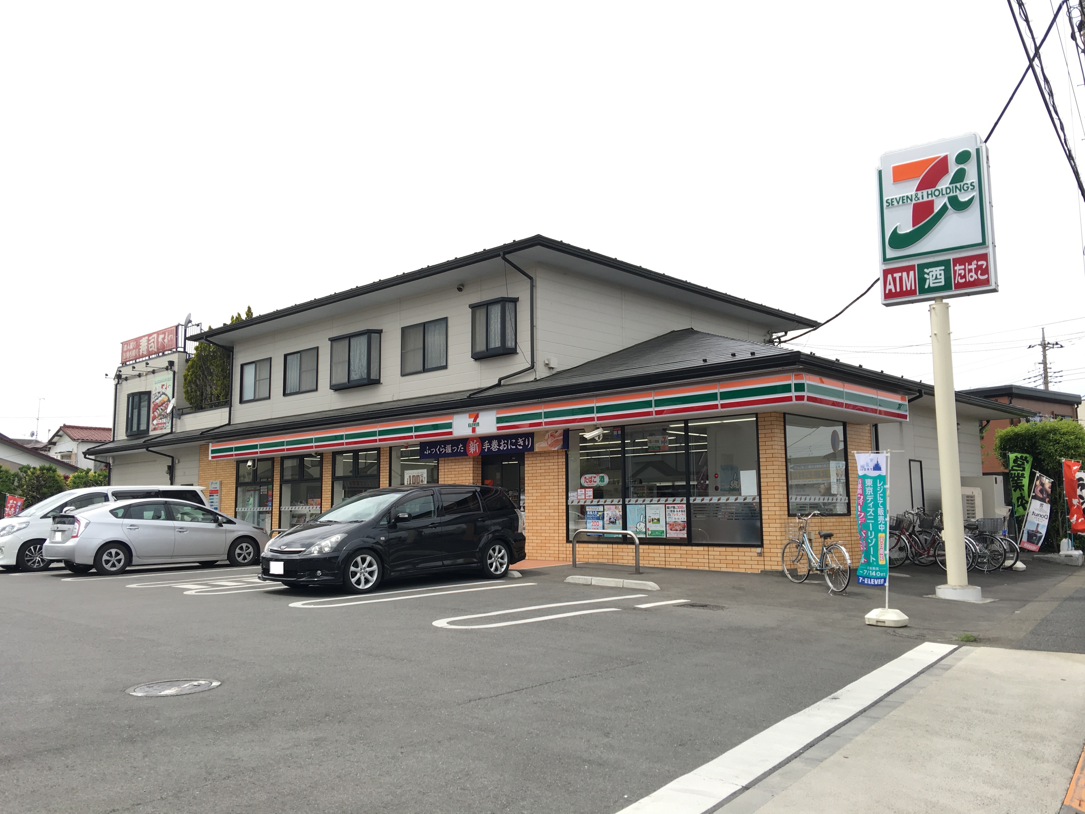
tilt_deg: +7.5
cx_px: 542
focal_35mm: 29
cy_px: 407
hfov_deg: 61.7
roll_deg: +0.5
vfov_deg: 48.2
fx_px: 909
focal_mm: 4.15
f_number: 2.2
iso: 25
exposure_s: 1/705
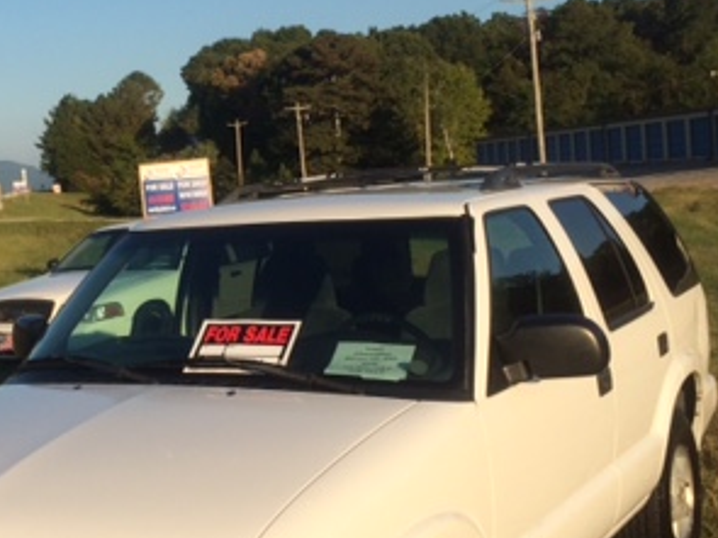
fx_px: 1306
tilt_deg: -6.6
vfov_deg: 23.3
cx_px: 136
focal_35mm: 63
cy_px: 282
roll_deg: +3.1
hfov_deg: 30.0
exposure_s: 1/1786
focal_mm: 4.15
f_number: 2.2
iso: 32
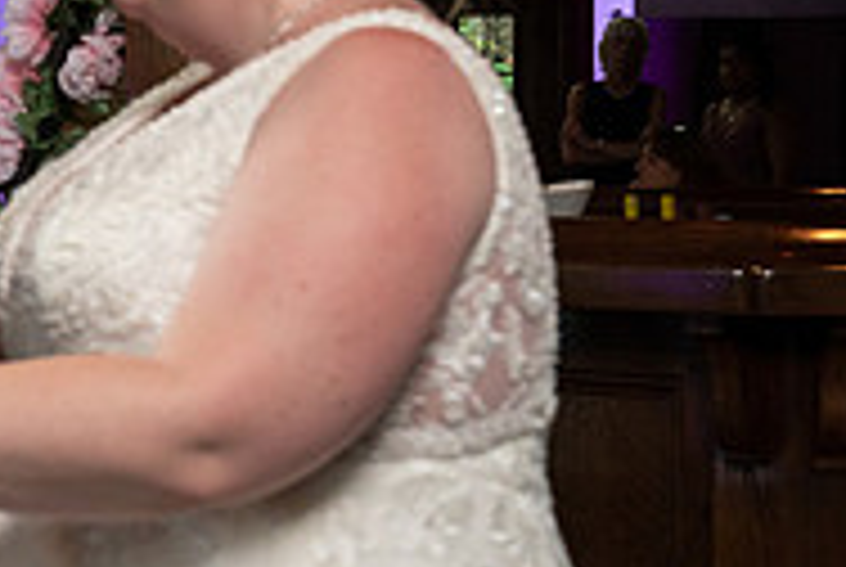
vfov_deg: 10.0
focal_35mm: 137
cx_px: -251
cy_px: 192
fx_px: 3225
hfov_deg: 14.3
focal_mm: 43
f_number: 5.6
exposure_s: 1/200
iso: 2000
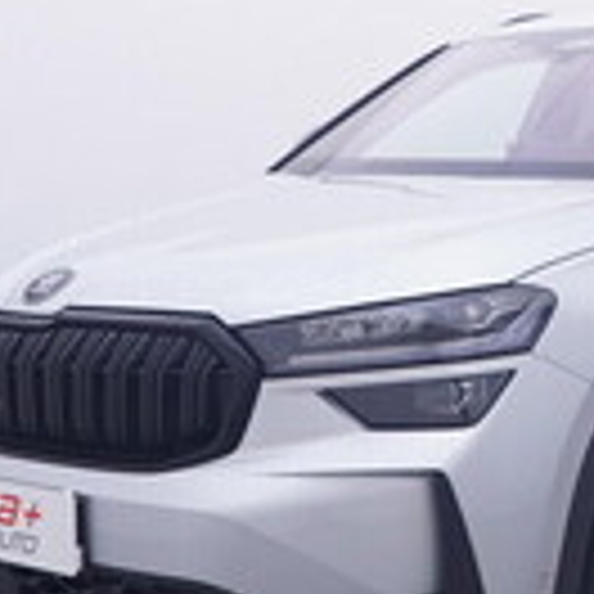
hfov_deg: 20.4
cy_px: 236
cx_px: 709
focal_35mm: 80
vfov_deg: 21.7
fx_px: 1549
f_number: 5
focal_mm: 15
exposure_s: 1/80
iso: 200
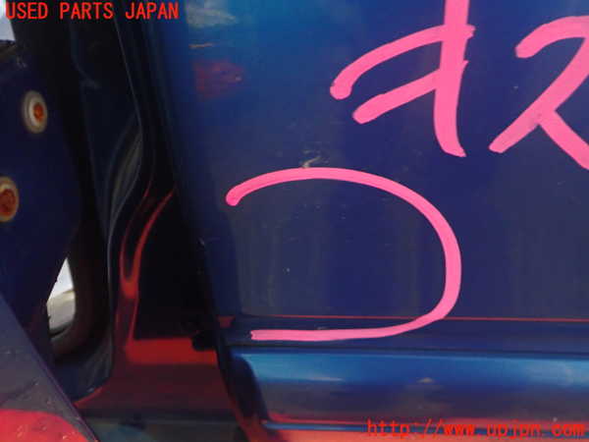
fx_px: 510
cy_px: 221
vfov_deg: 46.8
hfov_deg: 60.0
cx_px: 294
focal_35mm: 30
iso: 800
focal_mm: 5.4
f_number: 2.3
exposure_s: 1/13
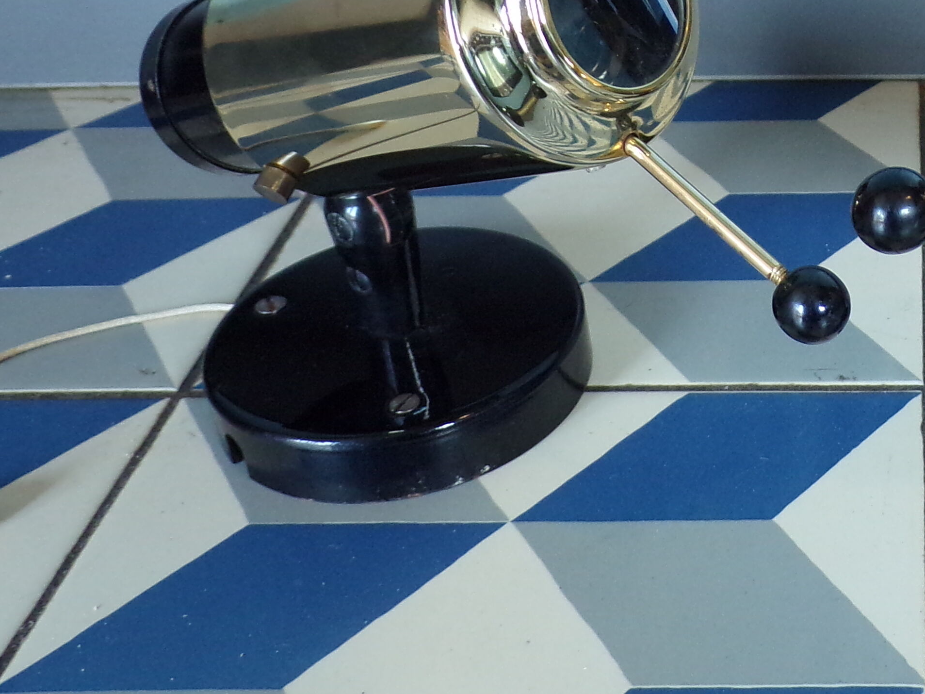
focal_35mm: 58
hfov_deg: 31.1
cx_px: 900
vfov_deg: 24.9
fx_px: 1550
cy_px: 168
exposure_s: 1/20
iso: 200
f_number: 3
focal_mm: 4.3
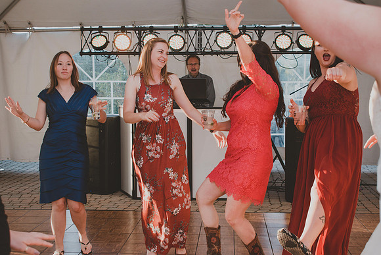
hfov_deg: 36.9
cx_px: 190
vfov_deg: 25.1
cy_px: 128
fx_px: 572
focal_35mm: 54
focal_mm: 36
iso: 360
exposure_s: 1/125
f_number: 5.6
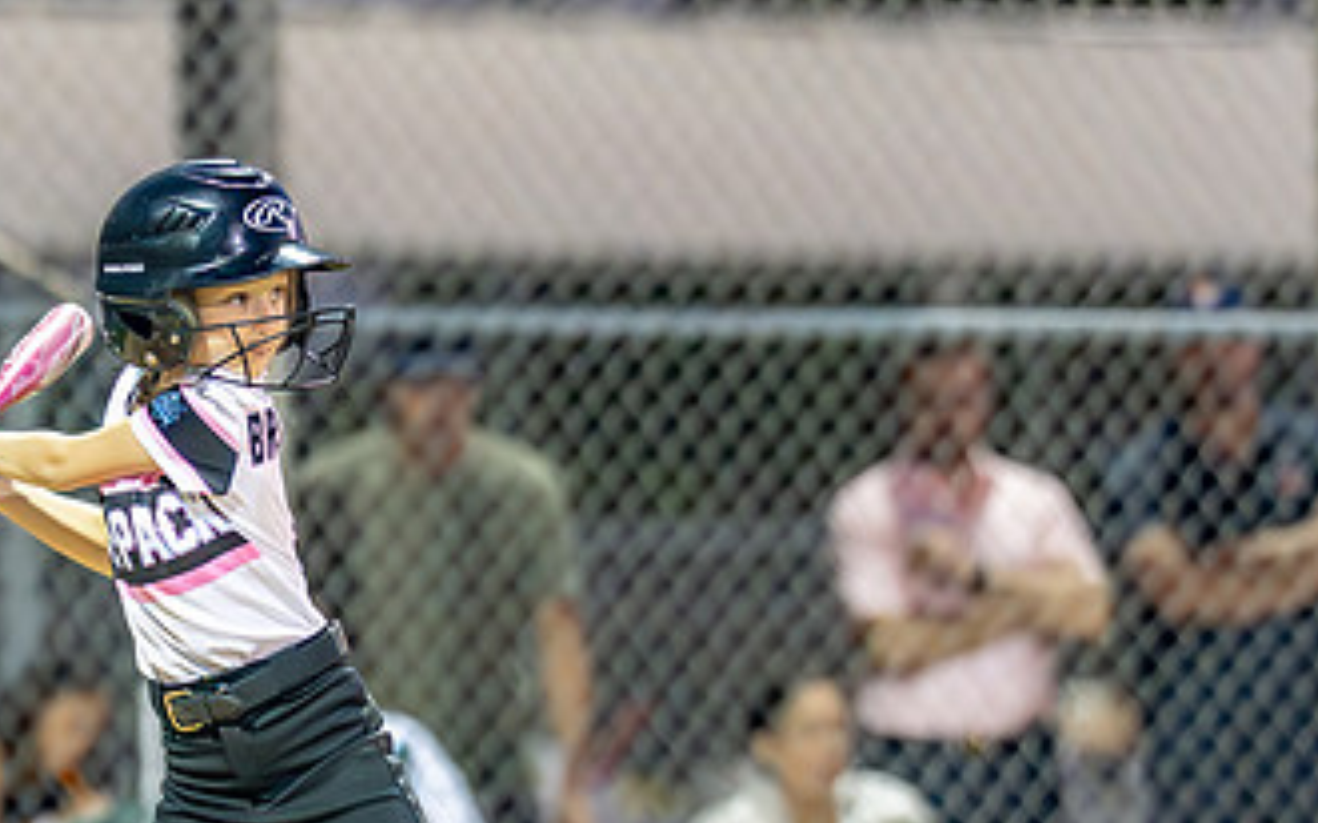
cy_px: 725
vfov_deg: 2.4
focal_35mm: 548
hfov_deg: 3.8
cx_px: 331
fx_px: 19677
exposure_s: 1/1250
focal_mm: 135
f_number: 1.8
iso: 6400
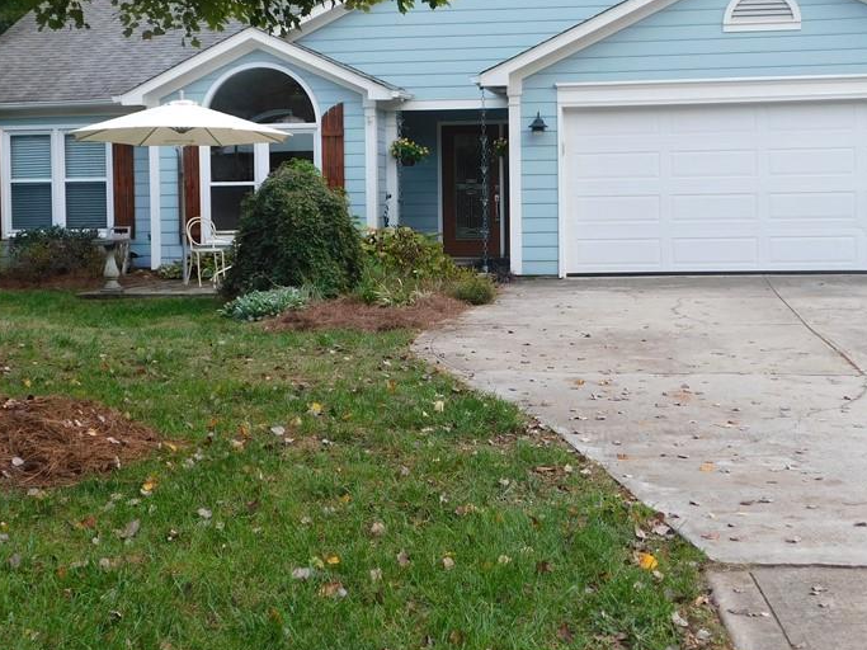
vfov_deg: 26.9
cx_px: 456
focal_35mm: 54
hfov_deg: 35.5
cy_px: 237
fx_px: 1352
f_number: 3.5
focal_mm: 6.3
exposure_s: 1/50
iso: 125
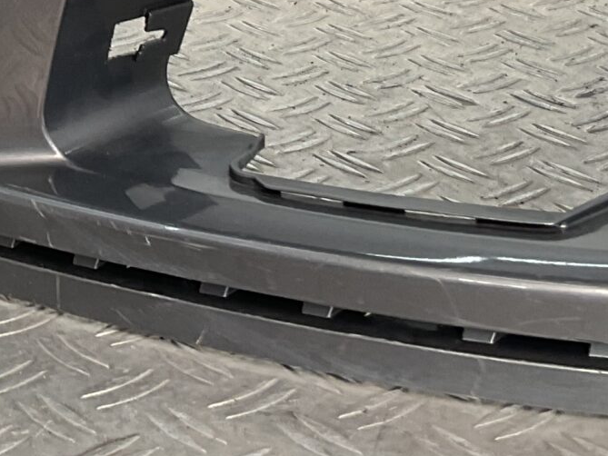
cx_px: -146
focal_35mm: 111
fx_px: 1950
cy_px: -173
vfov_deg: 12.8
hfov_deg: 16.9
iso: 16
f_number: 1.8
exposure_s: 1/146
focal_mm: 3
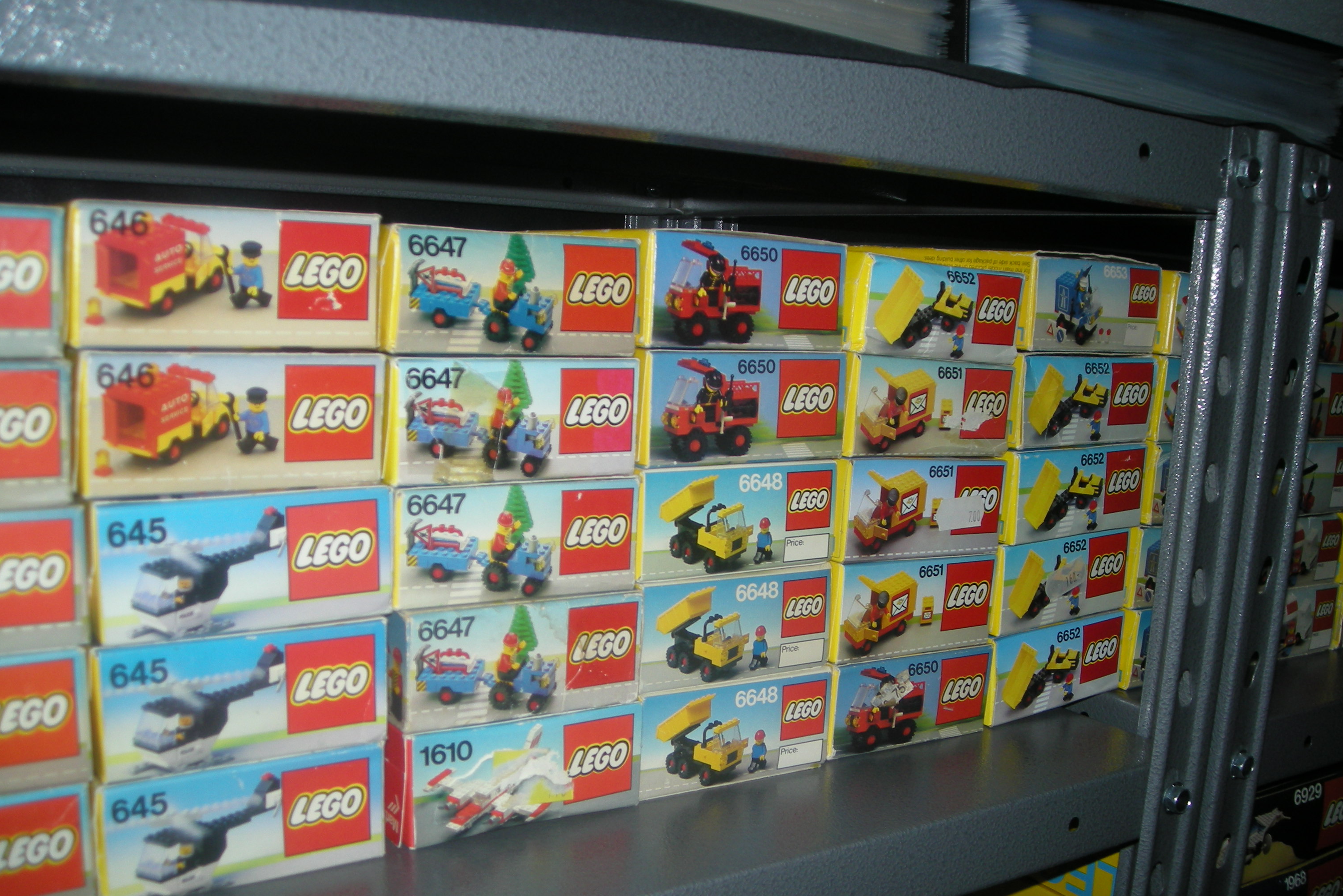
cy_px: 488
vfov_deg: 35.9
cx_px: 680
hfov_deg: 51.9
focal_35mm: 37
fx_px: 1380
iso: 50
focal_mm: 5.7
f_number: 5.7
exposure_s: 1/60
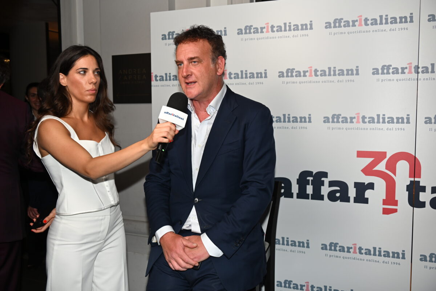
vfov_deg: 37.9
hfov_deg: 54.4
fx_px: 424
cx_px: 218
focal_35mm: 35
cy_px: 146
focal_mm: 35
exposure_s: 1/200
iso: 400
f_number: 4.8
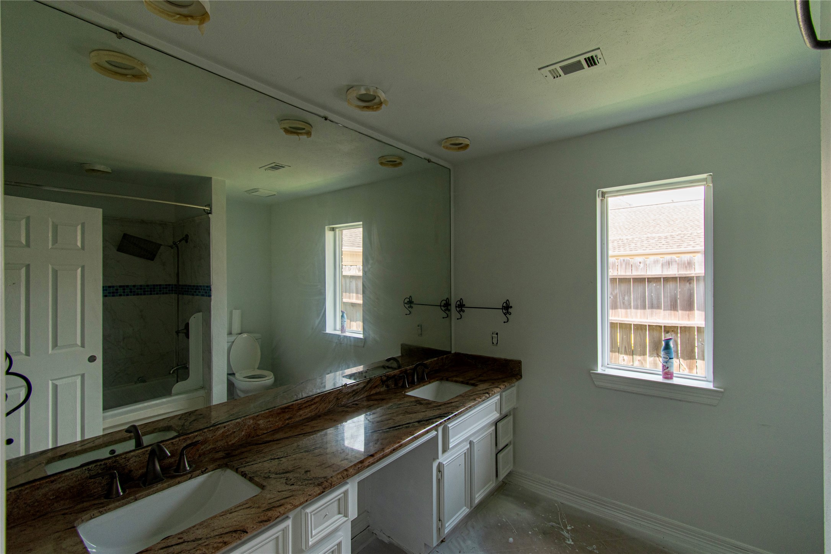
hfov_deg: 100.4
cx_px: 416
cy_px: 277
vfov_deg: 77.3
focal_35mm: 15
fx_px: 346
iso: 200
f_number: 4.5
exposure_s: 1/60
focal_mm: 10
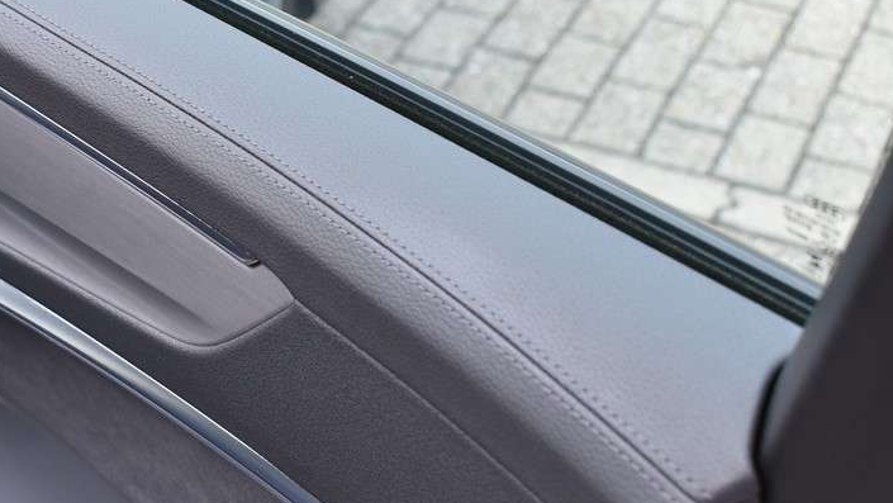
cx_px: 279
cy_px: 336
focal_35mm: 71
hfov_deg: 29.6
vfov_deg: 17.0
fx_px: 1676
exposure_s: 1/160
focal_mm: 31
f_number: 6.3
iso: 400
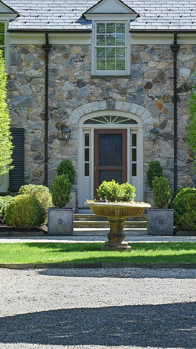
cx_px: 108
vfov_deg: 14.6
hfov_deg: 8.2
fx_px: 1359
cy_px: 90
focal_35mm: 147
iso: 250
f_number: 9
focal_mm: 40
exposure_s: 1/125
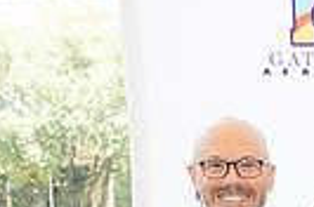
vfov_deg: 7.8
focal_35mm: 164
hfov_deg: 11.2
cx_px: 650
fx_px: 1427
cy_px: 475
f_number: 5.6
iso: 800
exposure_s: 1/200
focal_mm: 34.5
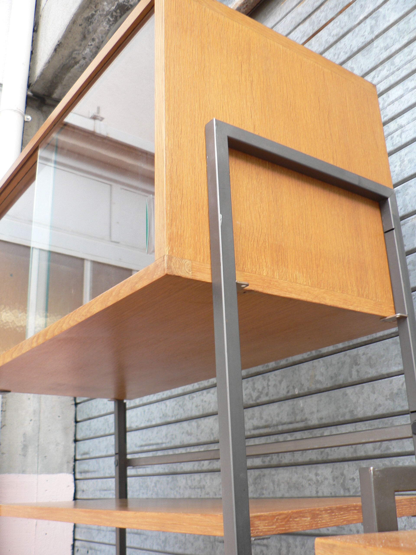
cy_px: 278
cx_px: 208
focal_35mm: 36
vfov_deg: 51.4
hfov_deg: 39.7
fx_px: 577
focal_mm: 6
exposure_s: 1/50
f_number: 2.8
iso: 80
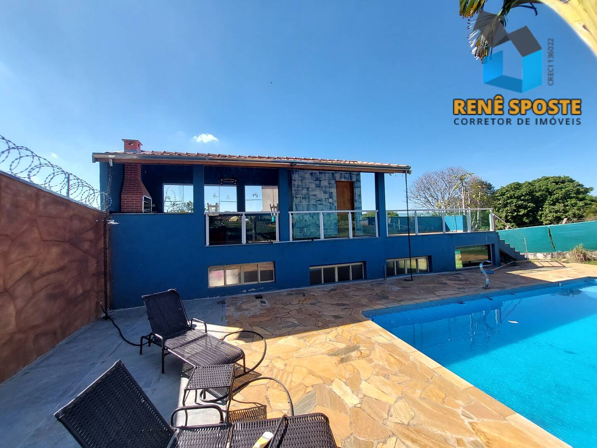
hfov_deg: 106.2
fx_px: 224
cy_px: 224
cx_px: 298
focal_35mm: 13
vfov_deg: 89.9
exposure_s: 1/622
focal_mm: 1.74
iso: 40
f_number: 2.2
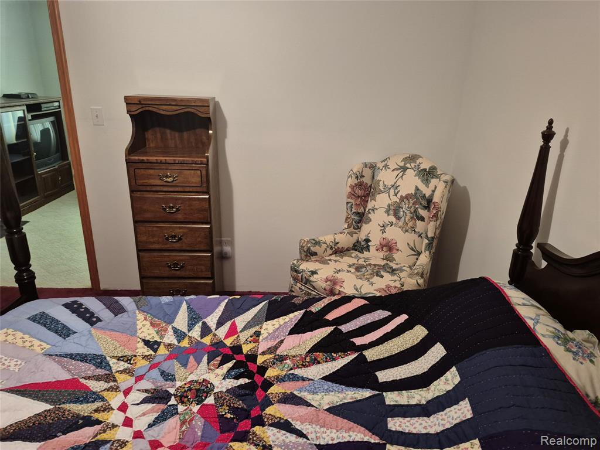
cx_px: 300
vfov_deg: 58.9
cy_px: 225
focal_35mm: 23
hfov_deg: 73.9
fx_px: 399
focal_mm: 5.4
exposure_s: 1/60
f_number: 1.8
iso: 800
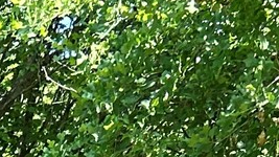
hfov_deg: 8.9
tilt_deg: -0.3
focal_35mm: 217
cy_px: 777
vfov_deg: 4.7
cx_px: -398
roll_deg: -0.4
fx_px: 1605
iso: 50
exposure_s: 1/887
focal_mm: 5.7
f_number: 1.5
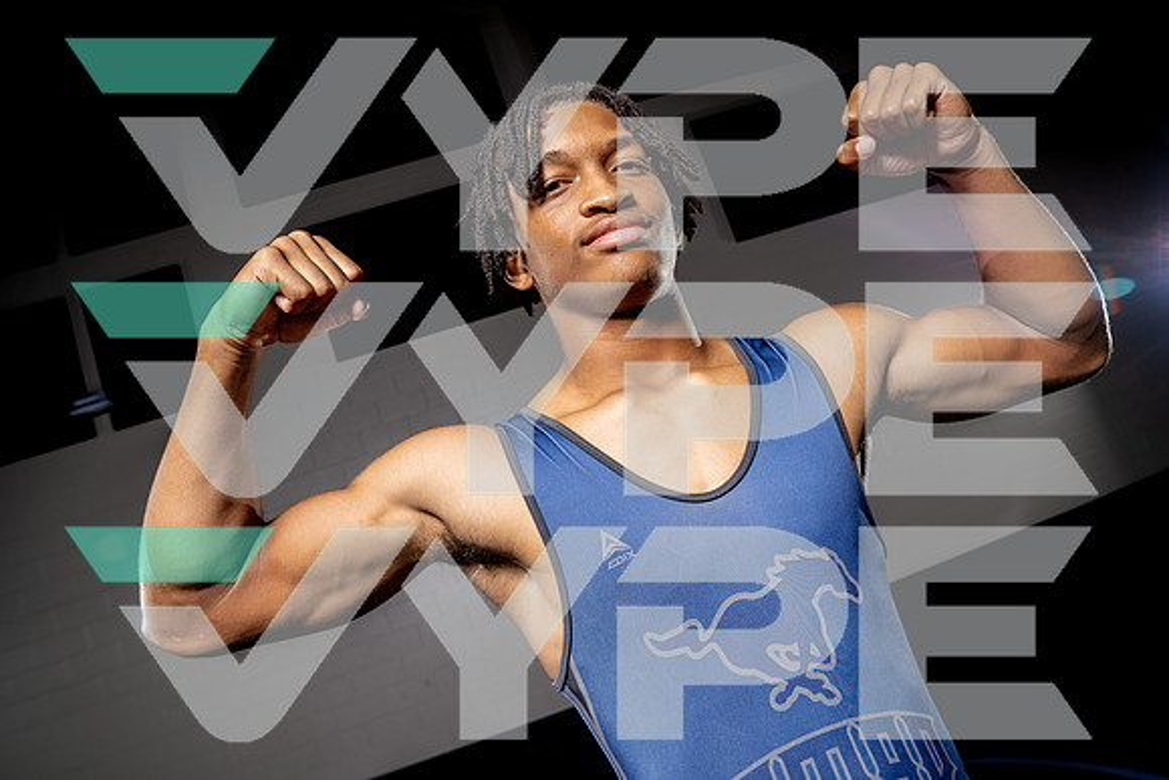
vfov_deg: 49.6
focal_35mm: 26
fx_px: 844
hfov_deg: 69.4
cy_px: 390
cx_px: 584
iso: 320
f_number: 6.3
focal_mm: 26
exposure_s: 1/250
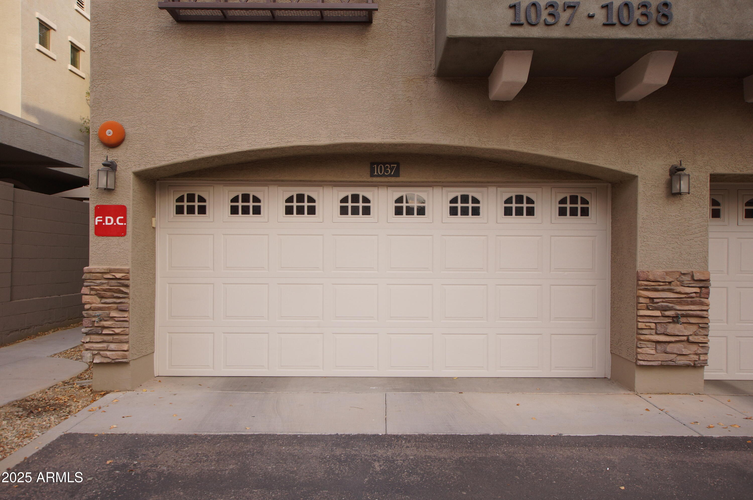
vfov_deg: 43.5
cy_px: 250
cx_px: 376
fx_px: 627
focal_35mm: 30
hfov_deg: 62.0
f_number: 3.5
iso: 200
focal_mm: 20
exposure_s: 1/400
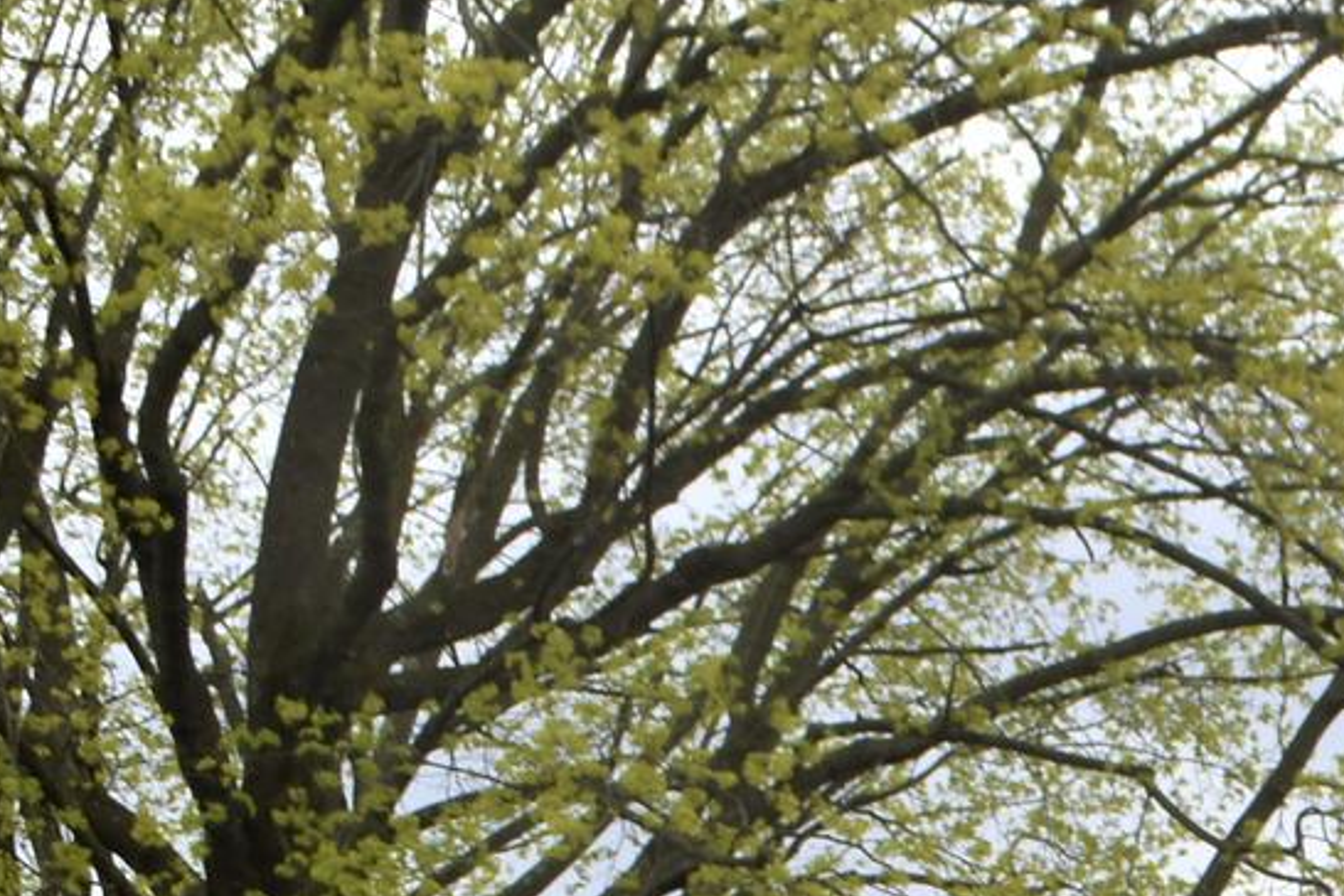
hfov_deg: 14.2
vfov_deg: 9.6
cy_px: 1636
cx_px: 1991
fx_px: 5040
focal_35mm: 135
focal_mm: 24
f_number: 8
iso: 100
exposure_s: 1/200
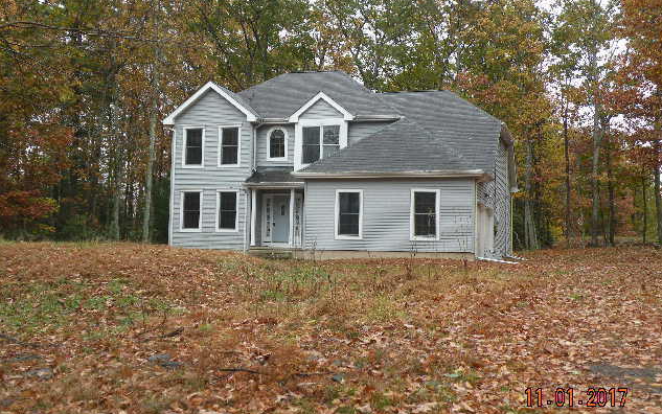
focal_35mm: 45
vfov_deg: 28.6
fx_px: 812
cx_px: 334
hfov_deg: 44.4
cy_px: 199
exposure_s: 1/59.8
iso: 104
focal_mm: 7.4
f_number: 3.2
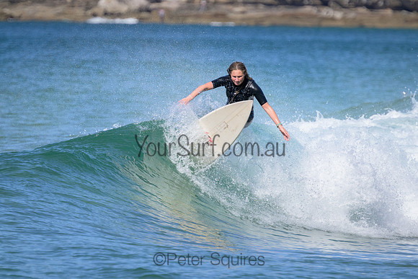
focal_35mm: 700
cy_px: 140
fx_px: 8129
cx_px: 209
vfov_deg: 2.0
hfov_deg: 2.9
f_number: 11
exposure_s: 1/2000
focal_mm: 700
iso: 1000
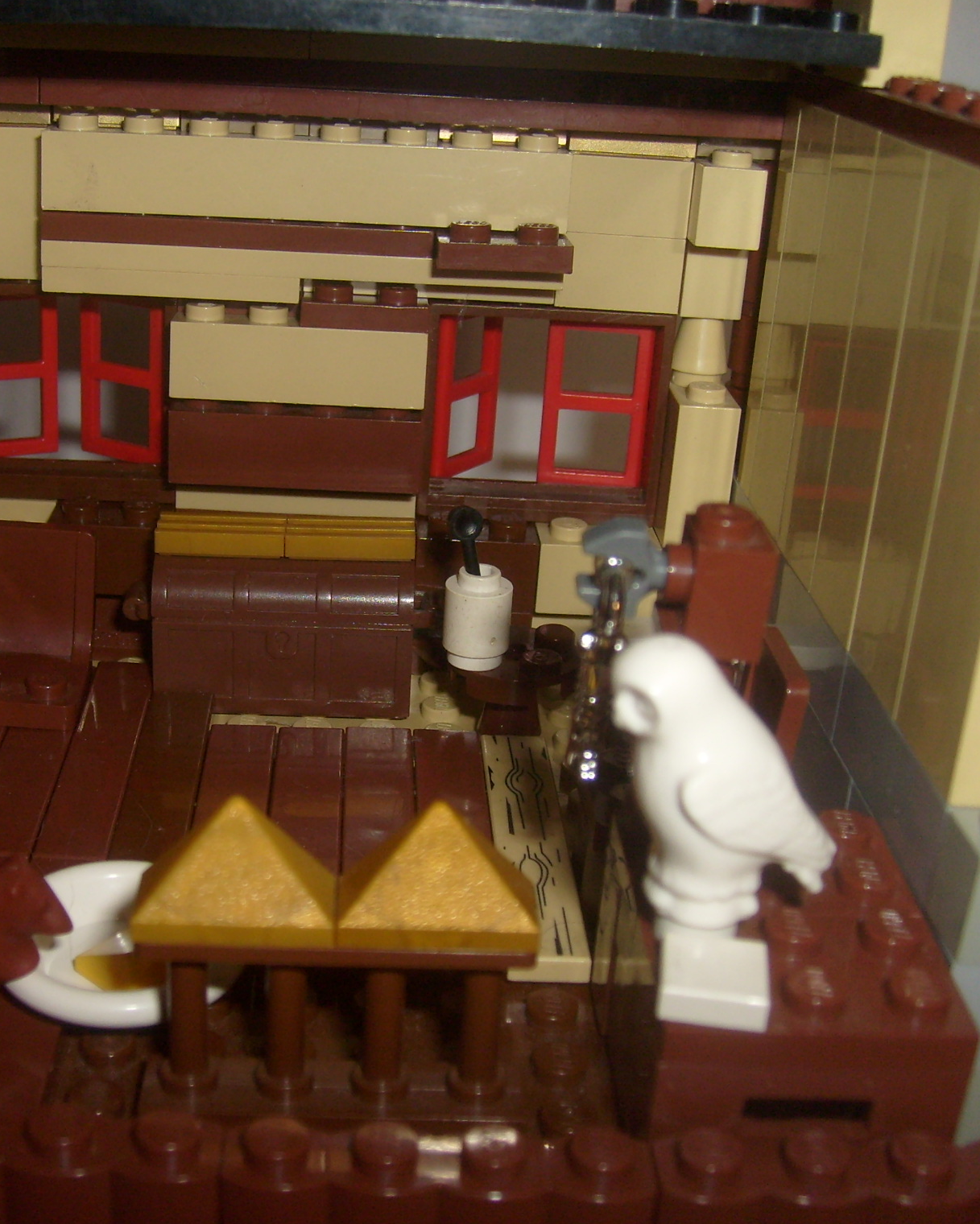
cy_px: 614
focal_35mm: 46
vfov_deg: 40.3
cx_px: 298
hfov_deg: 32.4
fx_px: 1668
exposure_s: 1/30
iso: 100
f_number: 2.8
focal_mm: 5.8
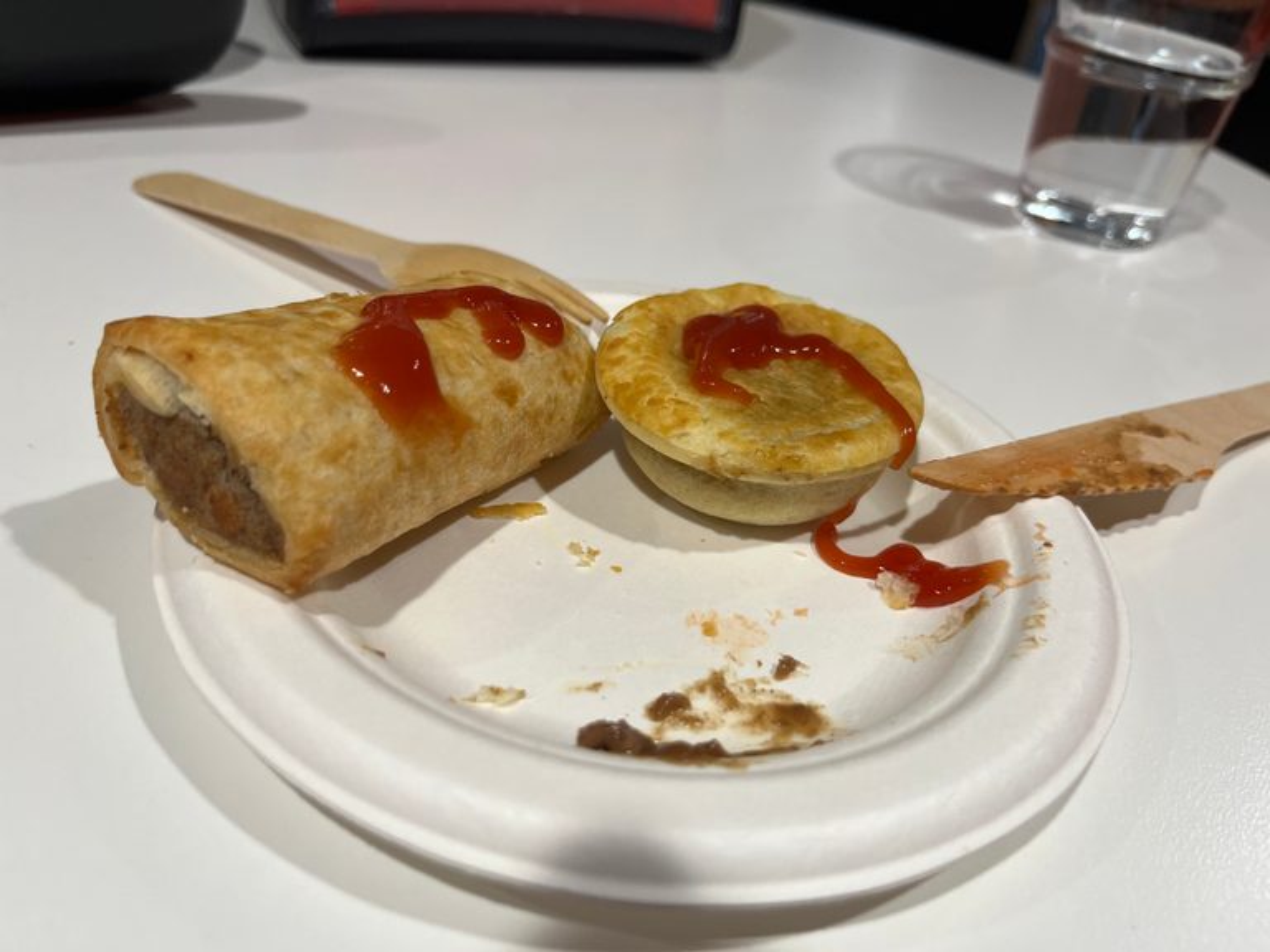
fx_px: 954
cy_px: 476
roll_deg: -9.2
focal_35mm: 26
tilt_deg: -35.4
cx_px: 635
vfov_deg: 53.1
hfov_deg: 67.3
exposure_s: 1/117
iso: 100
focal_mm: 5.1
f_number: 1.6
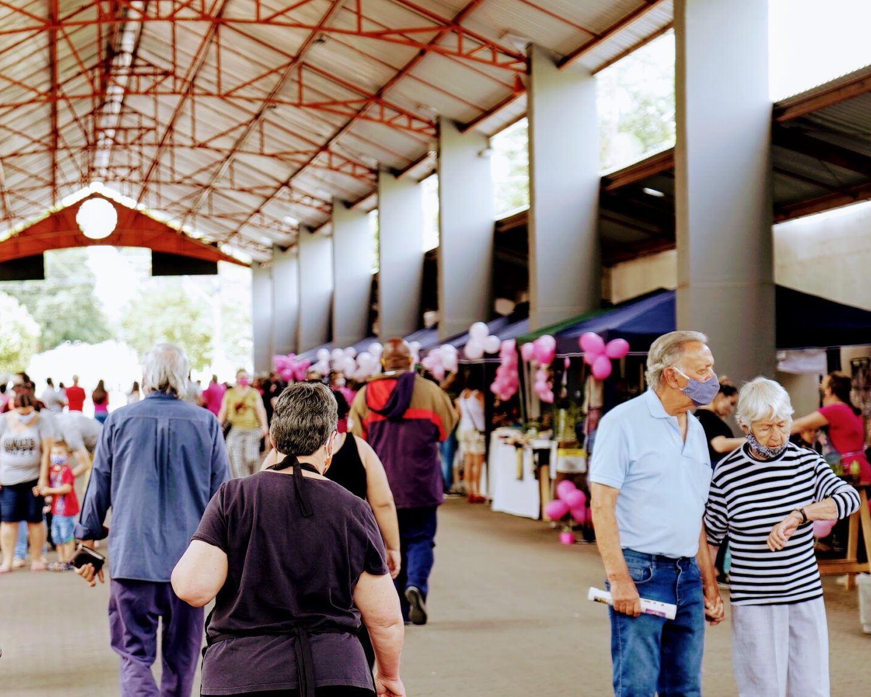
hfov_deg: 17.1
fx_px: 2862
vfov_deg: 13.9
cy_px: 444
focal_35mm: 111
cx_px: 131
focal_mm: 66
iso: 500
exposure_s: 1/200
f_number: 4
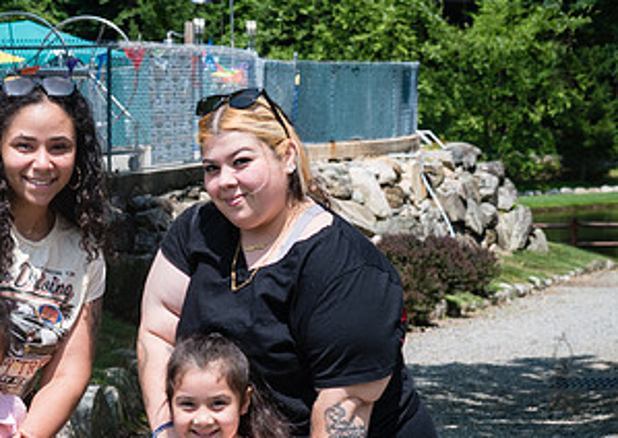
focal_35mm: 122
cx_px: 29
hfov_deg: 16.2
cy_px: 306
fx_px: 2136
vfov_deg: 11.7
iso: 100
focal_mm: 46
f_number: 4.5
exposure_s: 1/500
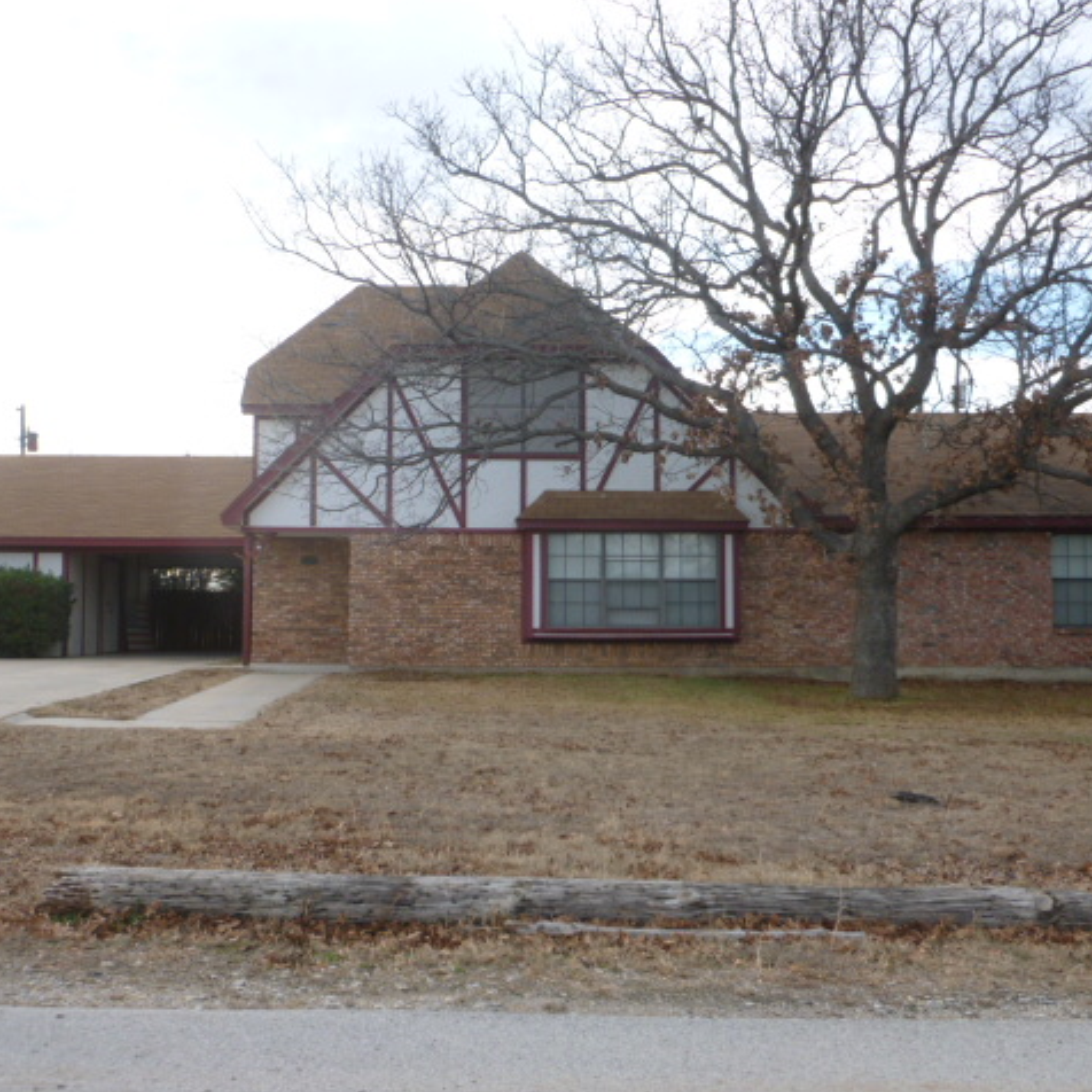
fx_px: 1356
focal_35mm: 38
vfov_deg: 43.9
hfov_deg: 43.8
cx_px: 498
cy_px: 546
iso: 100
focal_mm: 5.7
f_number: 3.5
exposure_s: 1/160
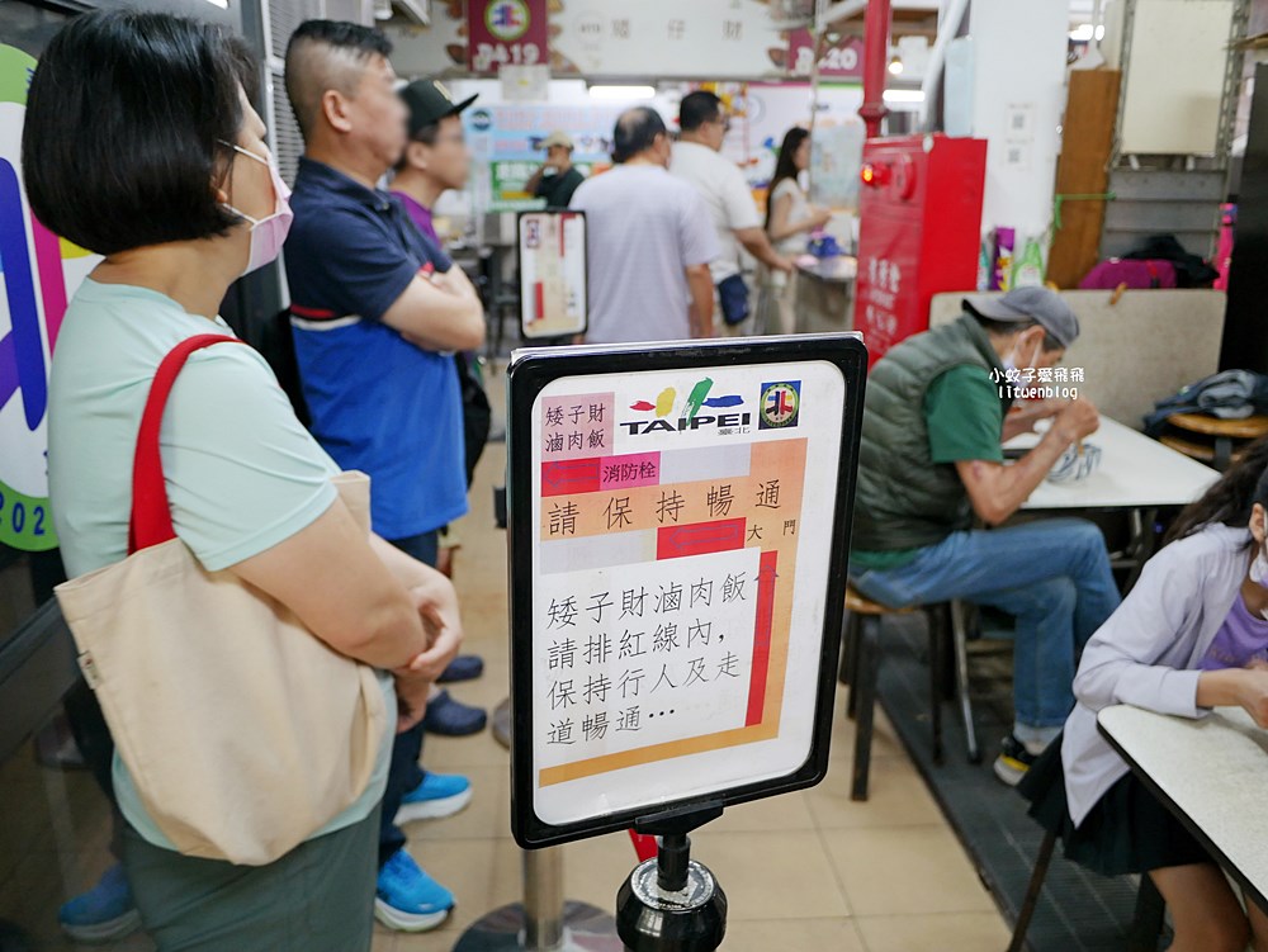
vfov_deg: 49.8
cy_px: 476
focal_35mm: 28
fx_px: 1026
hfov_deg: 63.4
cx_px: 634
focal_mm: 14
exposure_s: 1/60
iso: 500
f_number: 2.5
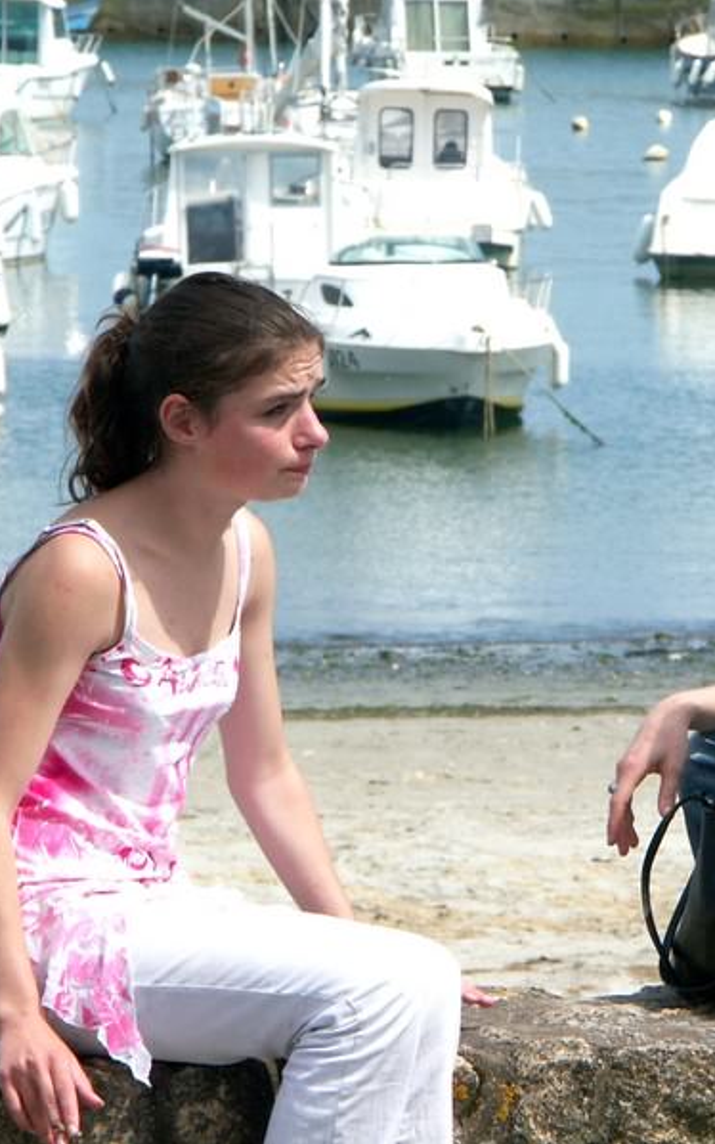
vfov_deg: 7.7
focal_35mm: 271
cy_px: 572
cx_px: 598
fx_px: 8445
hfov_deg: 4.8
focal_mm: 48.8
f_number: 7.1
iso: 100
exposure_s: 1/640
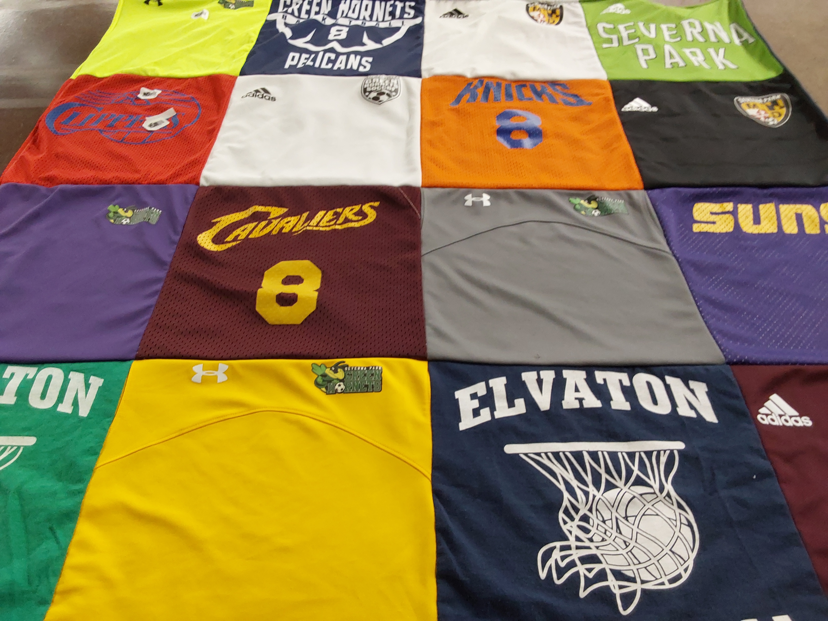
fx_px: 670
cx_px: 414
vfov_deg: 49.7
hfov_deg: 63.4
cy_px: 310
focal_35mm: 28
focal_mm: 2.91
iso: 125
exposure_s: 1/50
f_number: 1.9
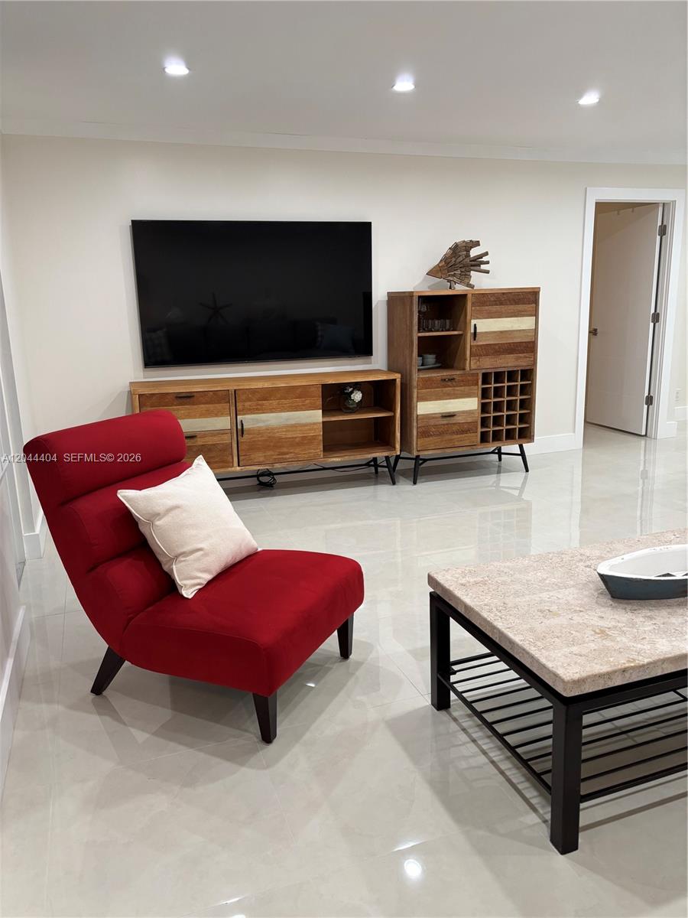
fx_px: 689
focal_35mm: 26
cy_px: 459
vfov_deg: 67.3
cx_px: 344
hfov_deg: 53.1
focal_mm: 5.96
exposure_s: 1/60
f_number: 1.6
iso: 125
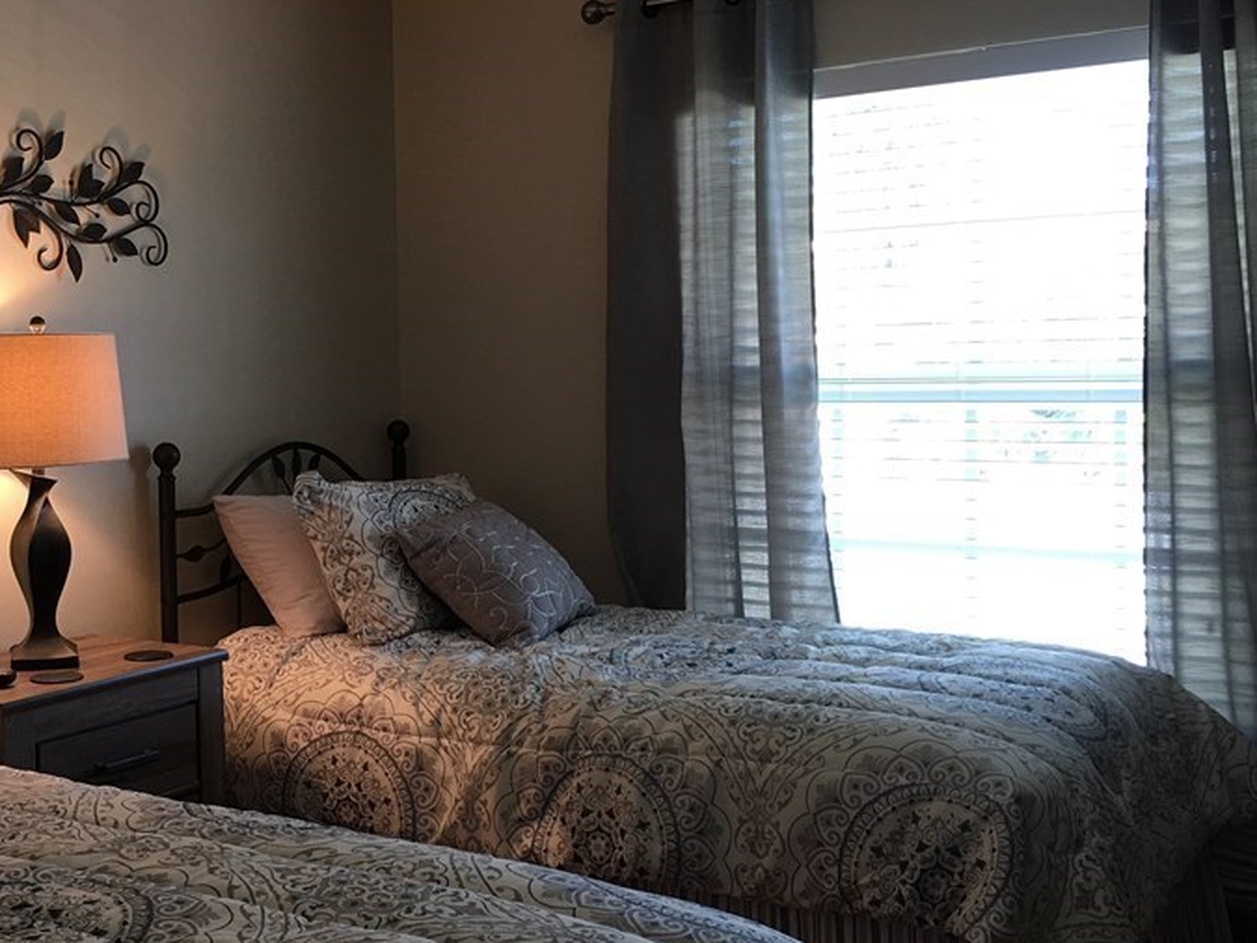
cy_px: 457
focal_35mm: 44
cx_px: 309
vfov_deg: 32.9
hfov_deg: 41.6
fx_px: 1597
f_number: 2.2
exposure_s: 1/30
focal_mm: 4.15
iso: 40
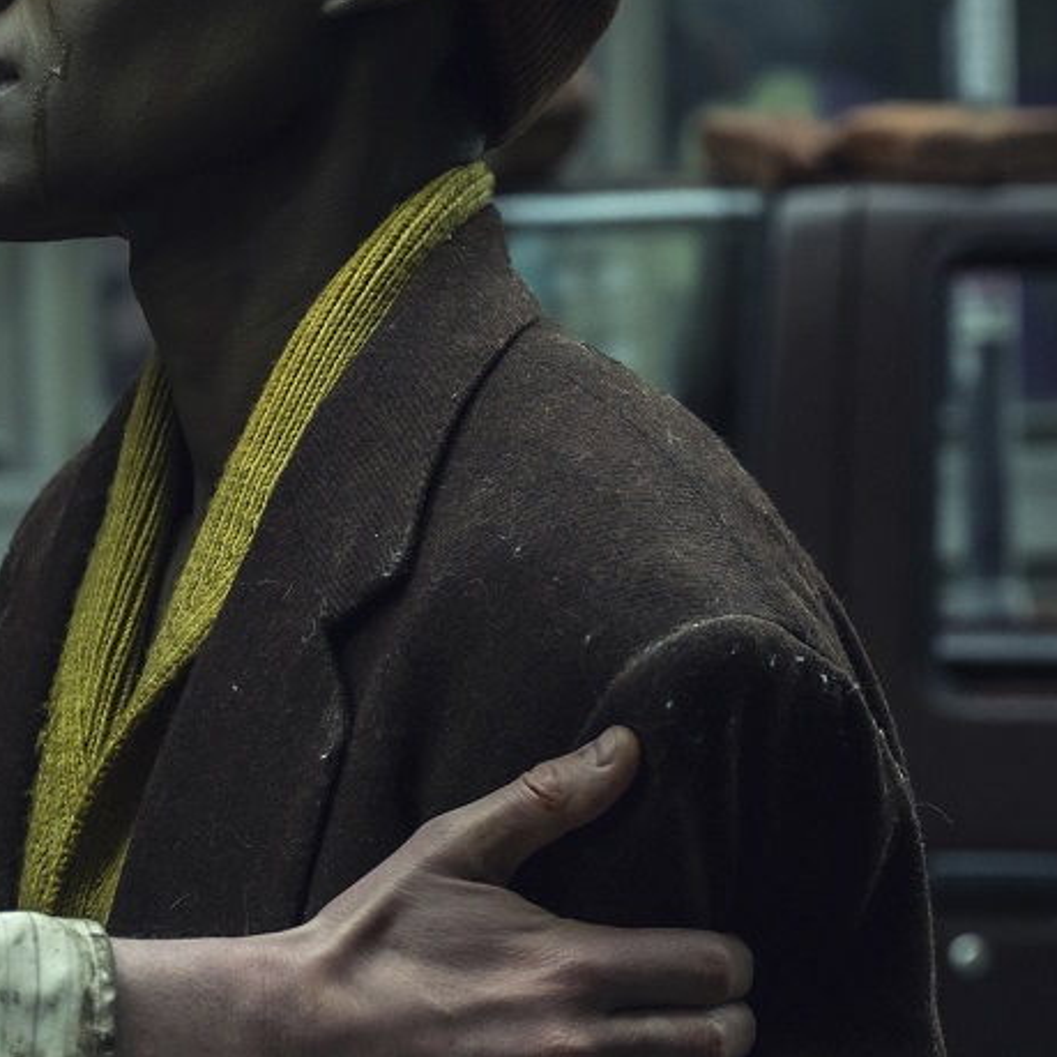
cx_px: -458
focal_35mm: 161
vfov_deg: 10.8
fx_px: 5562
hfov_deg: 10.5
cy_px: 682
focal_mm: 58
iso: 1600
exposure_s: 1/320
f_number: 5
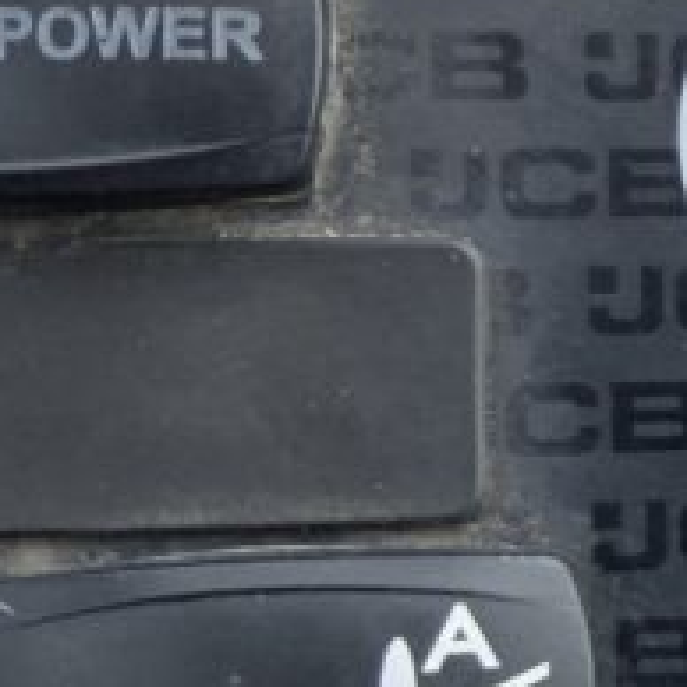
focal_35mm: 135
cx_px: 1714
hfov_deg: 10.8
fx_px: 3031
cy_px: 294
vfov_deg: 12.9
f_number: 1.8
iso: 16
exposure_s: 1/217
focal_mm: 3
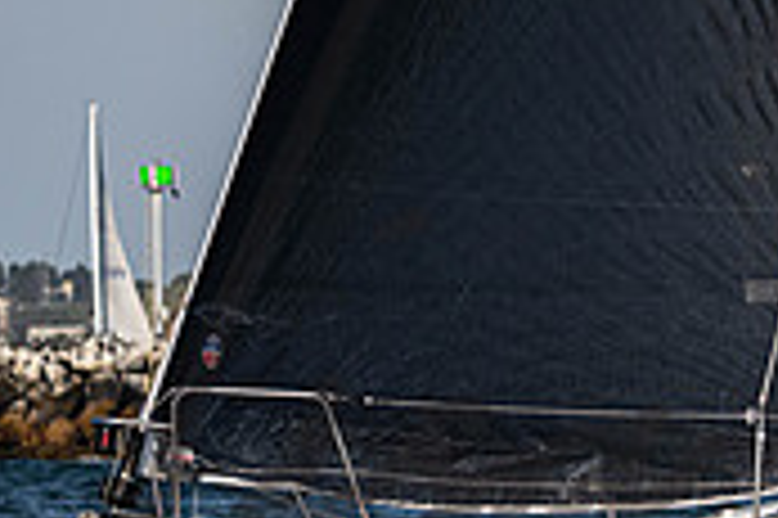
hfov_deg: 3.6
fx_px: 12393
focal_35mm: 574
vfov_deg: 2.4
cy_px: 392
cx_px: 1188
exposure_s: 1/4000
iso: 400
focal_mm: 160
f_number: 4.8
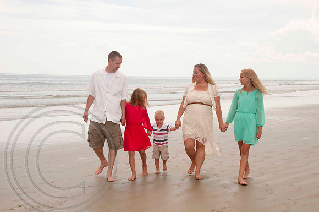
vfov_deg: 22.6
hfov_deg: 33.4
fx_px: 531
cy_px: 106
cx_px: 160
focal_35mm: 60
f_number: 11
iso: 100
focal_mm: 40
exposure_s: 1/250
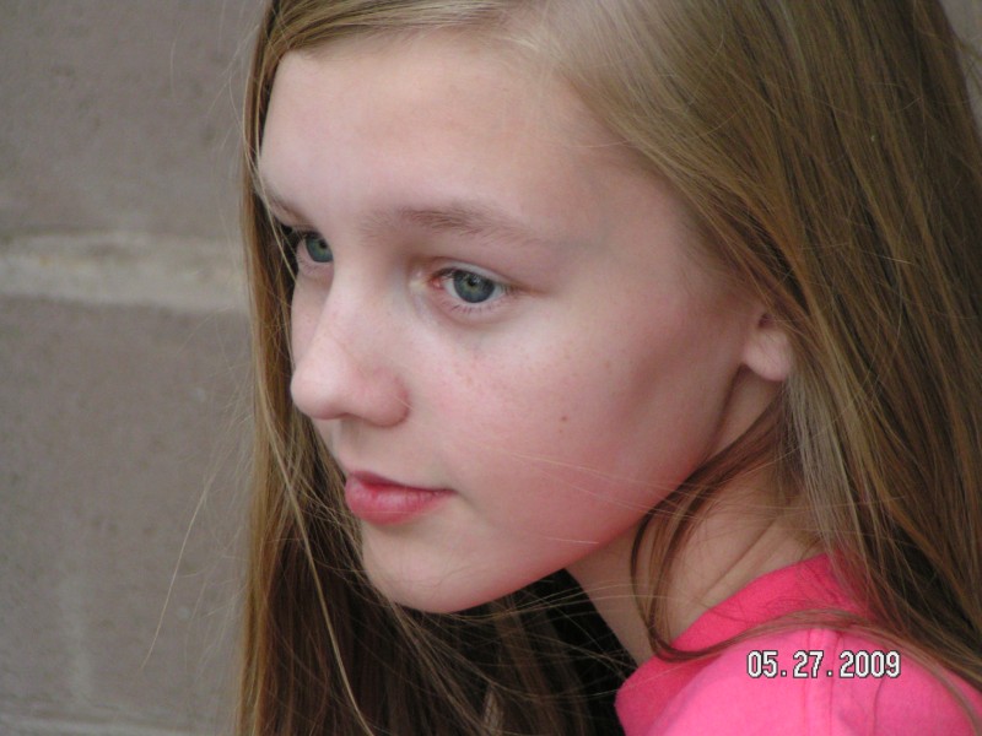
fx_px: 6411
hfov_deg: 8.8
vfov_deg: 6.6
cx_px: 491
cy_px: 368
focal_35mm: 226
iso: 200
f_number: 3.5
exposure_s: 1/250
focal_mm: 34.5
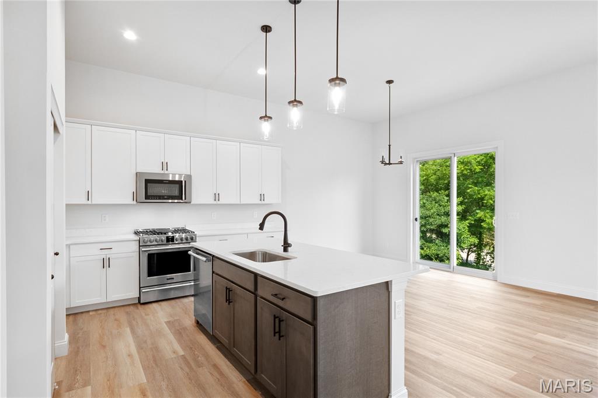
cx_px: 299
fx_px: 299
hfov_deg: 90.0
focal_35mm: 18
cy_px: 199
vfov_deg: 67.3
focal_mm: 9
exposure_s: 1/20
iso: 400
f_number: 8
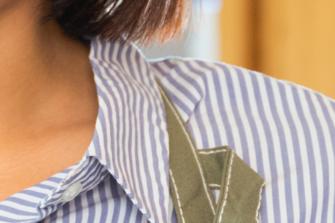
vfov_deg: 3.8
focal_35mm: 358
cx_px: -207
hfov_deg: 5.7
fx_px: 3336
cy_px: 143
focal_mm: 45.7
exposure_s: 1/160
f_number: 2.8
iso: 400
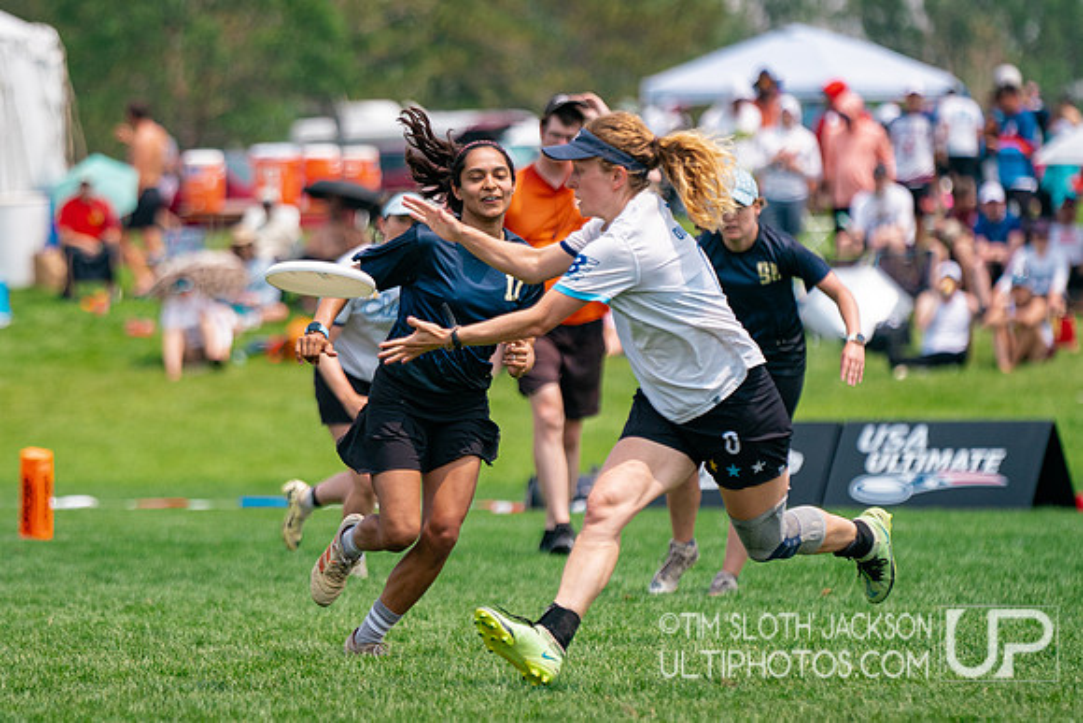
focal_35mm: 326
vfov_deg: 4.2
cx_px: 364
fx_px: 9798
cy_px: 403
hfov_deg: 6.3
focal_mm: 200
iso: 400
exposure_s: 1/6400
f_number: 3.2
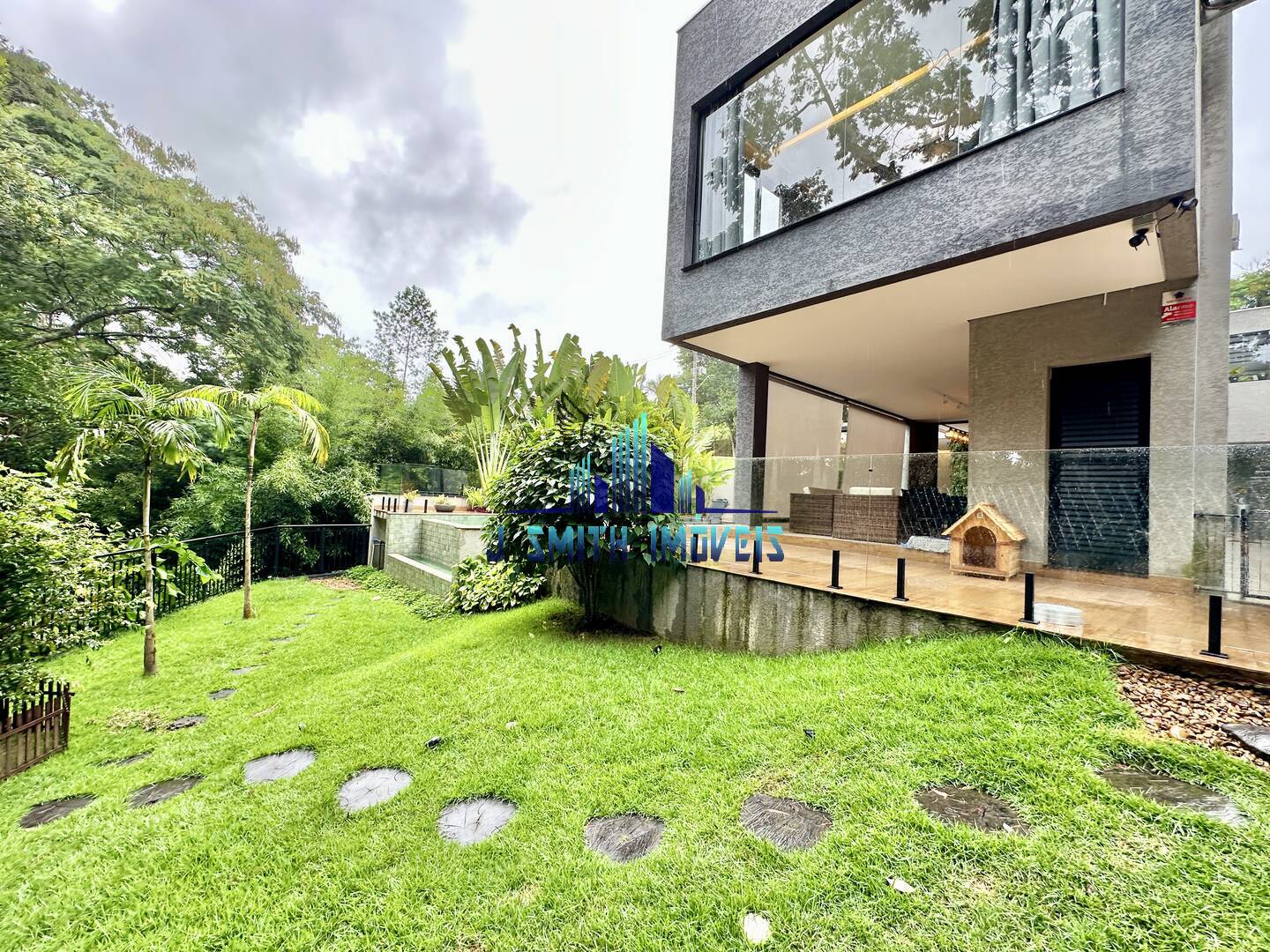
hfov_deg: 102.1
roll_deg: -3.4
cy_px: 476
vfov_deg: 85.7
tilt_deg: +1.9
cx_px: 635
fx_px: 514
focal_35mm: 14
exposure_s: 1/156
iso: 40
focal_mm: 2.22
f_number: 2.2
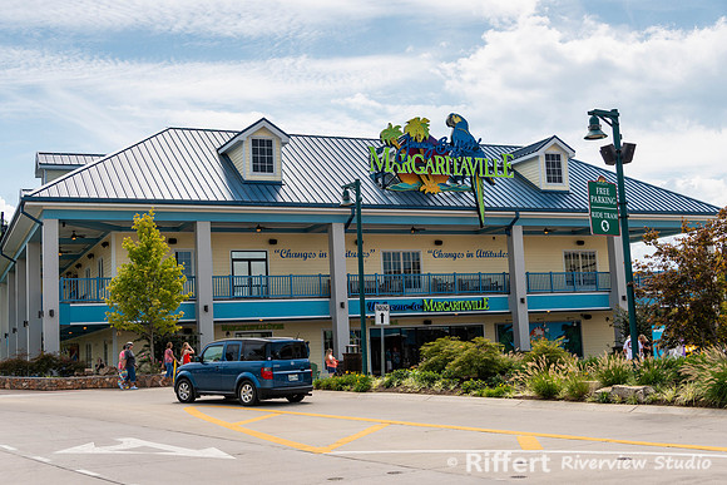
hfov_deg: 43.1
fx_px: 921
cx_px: 364
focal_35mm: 46
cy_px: 242
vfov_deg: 29.5
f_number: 7.1
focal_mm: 45
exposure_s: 1/400
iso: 100
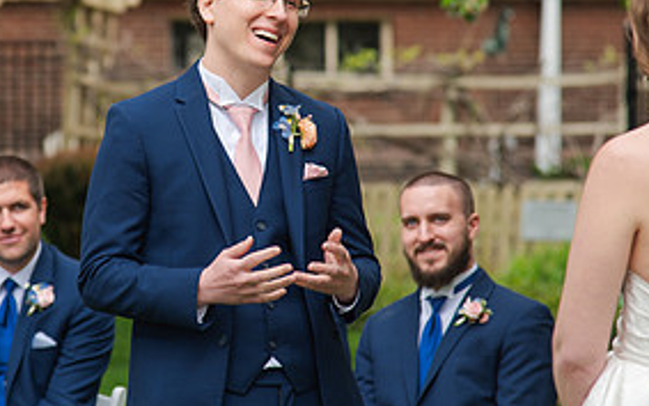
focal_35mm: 251
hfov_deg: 8.4
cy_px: 107
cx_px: 209
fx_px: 4440
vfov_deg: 5.2
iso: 110
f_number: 4
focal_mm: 120
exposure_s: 1/320
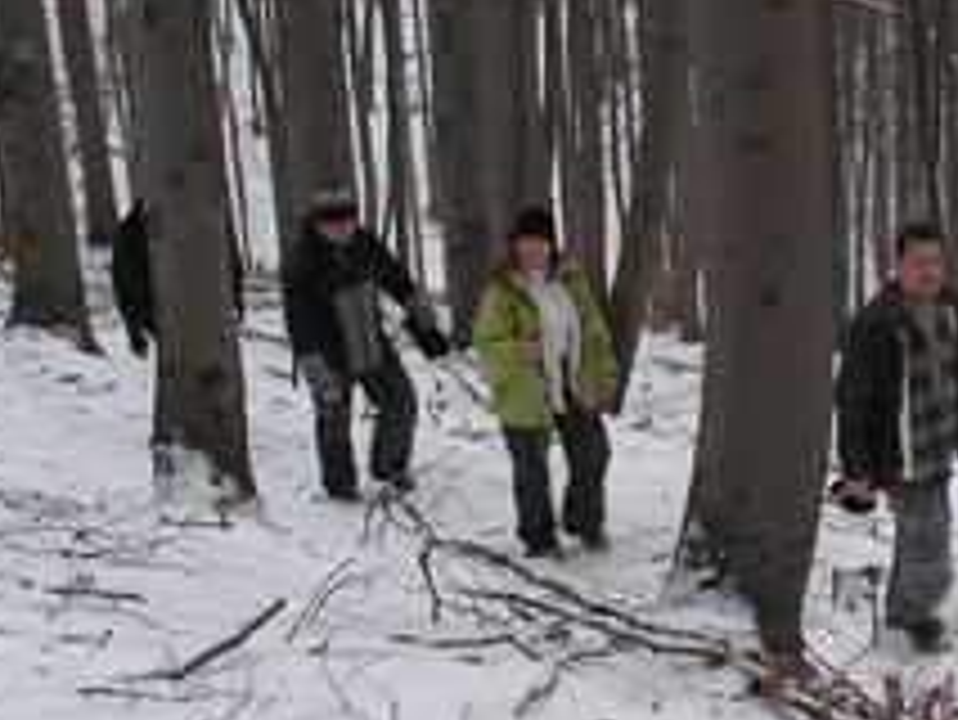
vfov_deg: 15.3
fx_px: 2686
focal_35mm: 97
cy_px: 346
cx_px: 837
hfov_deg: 19.9
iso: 50
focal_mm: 7.8
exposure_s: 1/40
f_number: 3.2
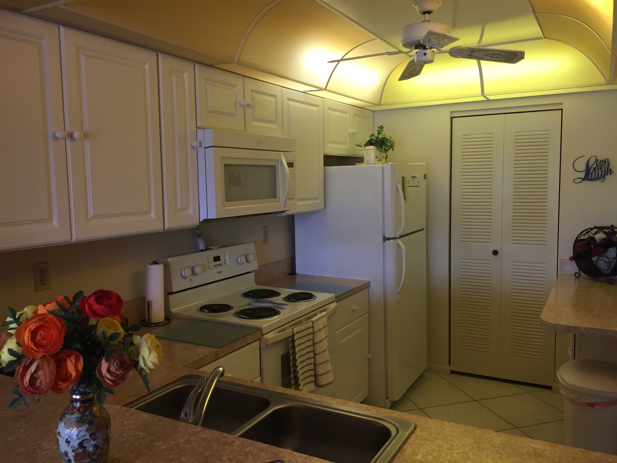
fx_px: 517
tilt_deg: -5.3
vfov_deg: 48.2
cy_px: 232
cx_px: 308
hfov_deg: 61.7
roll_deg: +0.3
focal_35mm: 29
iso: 40
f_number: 2.2
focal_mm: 4.15
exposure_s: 1/30
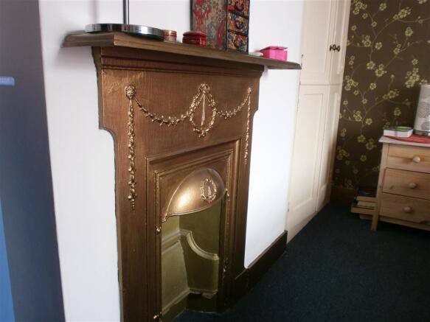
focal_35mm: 27
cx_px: 215
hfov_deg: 65.3
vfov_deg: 51.3
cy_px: 161
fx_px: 335
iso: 100
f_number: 2.9
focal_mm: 4.8
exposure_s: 1/30
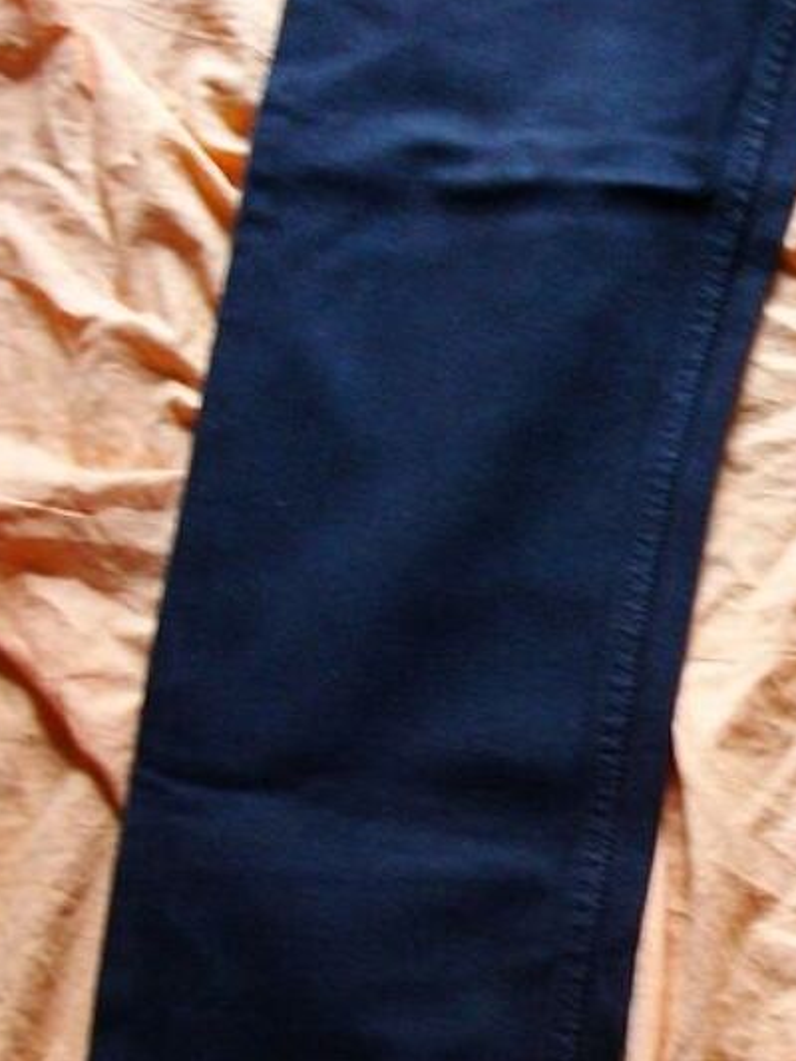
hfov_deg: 17.6
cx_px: 931
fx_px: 2452
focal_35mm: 80
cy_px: 449
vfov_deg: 24.4
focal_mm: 5.7
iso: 160
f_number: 2.9
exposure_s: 1/8.41
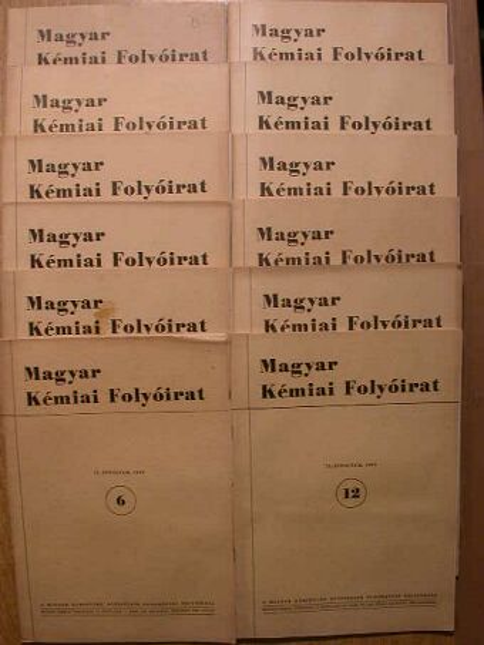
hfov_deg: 37.7
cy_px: 322
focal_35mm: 38
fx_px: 708
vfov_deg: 49.0
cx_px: 242
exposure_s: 1/108
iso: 100
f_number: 4.2
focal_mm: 7.85
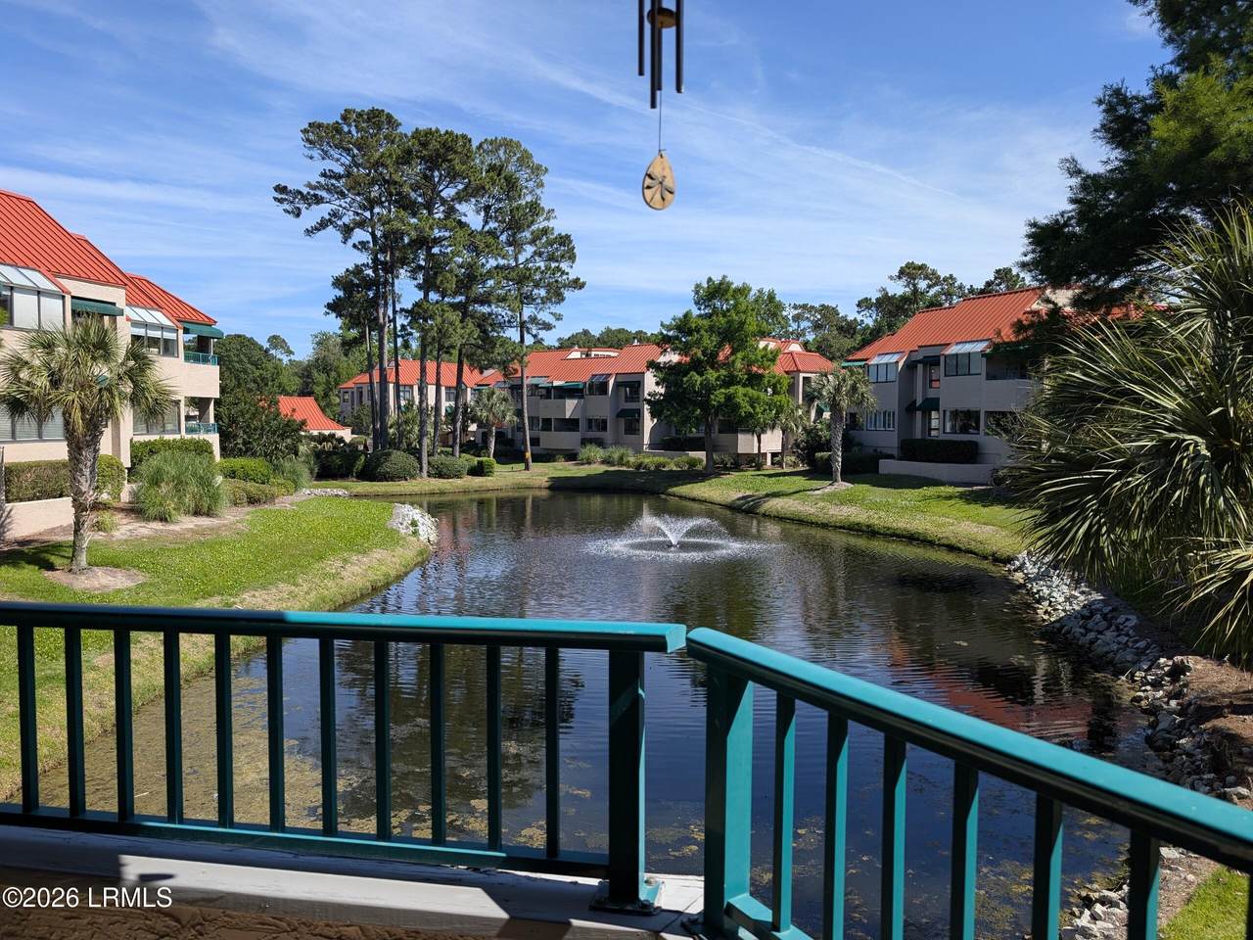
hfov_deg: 71.6
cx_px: 626
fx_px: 869
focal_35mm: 24
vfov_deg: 56.8
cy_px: 470
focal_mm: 6.9
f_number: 1.68
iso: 22
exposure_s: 1/1037
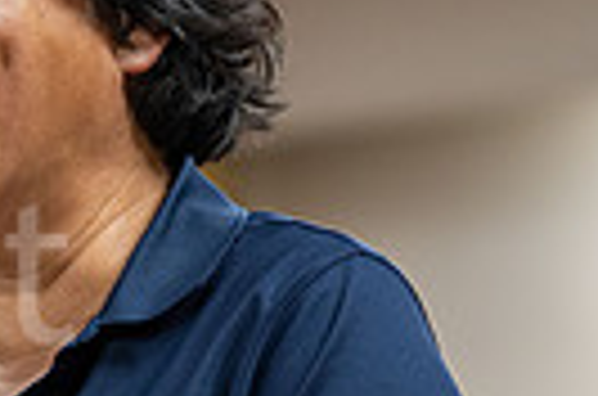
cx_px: -289
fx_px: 6562
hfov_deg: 5.2
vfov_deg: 3.4
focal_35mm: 396
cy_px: 504
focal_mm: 85
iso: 500
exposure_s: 1/125
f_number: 2
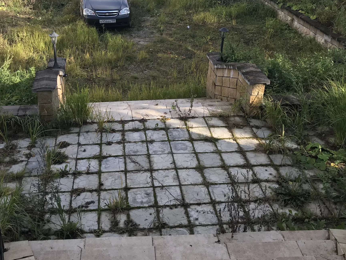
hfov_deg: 47.7
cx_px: 150
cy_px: 87
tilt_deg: -24.4
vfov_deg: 36.4
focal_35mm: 39
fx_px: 390
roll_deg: -1.3
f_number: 1.8
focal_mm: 3.99
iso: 20
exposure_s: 1/736
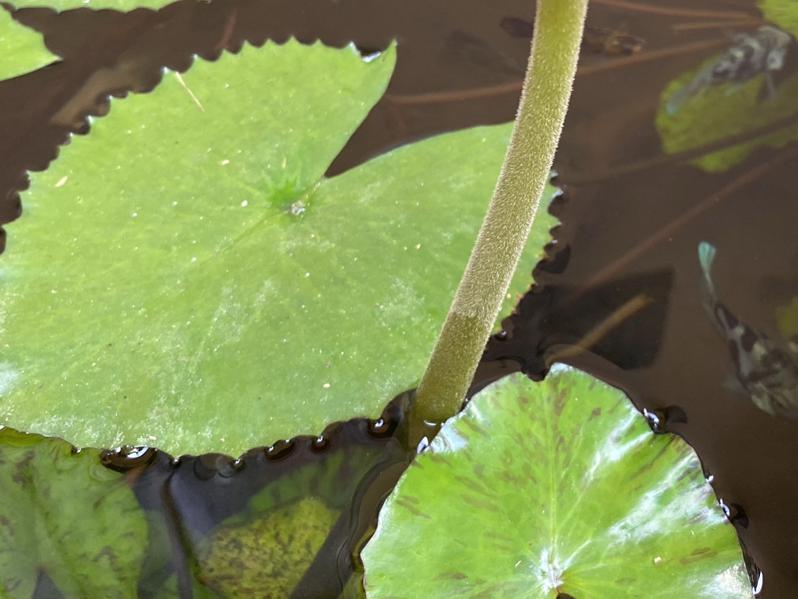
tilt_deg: -40.4
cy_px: 83
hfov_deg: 40.3
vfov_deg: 30.4
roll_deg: -0.1
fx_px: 1061
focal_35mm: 46
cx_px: 582
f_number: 1.8
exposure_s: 1/121
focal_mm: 4.25
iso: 100
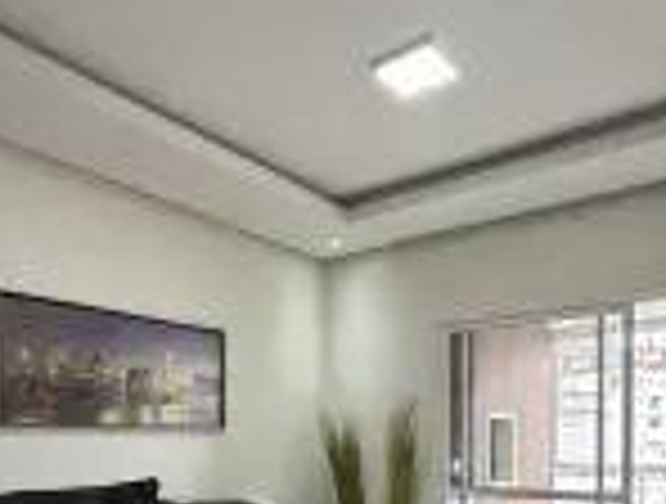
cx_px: 270
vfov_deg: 39.9
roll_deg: -0.3
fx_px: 637
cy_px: 457
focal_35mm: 33
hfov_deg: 54.8
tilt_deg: -1.7
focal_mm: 2.22
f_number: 2.2
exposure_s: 1/120
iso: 320
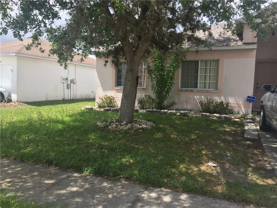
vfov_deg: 48.2
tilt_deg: -3.8
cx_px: 138
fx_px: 232
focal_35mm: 29
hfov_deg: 61.7
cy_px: 104
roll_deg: -2.4
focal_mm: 4.15
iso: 32
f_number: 2.2
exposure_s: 1/942
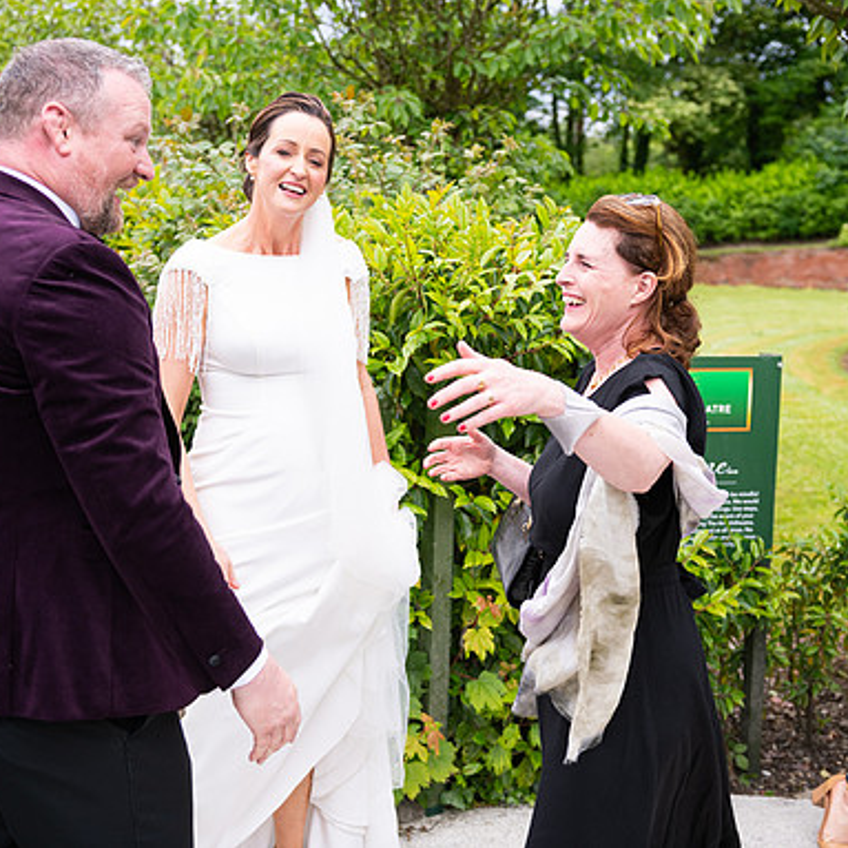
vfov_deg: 37.6
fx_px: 1247
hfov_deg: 37.6
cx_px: 414
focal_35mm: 45
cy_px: 422
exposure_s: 1/1250
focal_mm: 35
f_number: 3.5
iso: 250
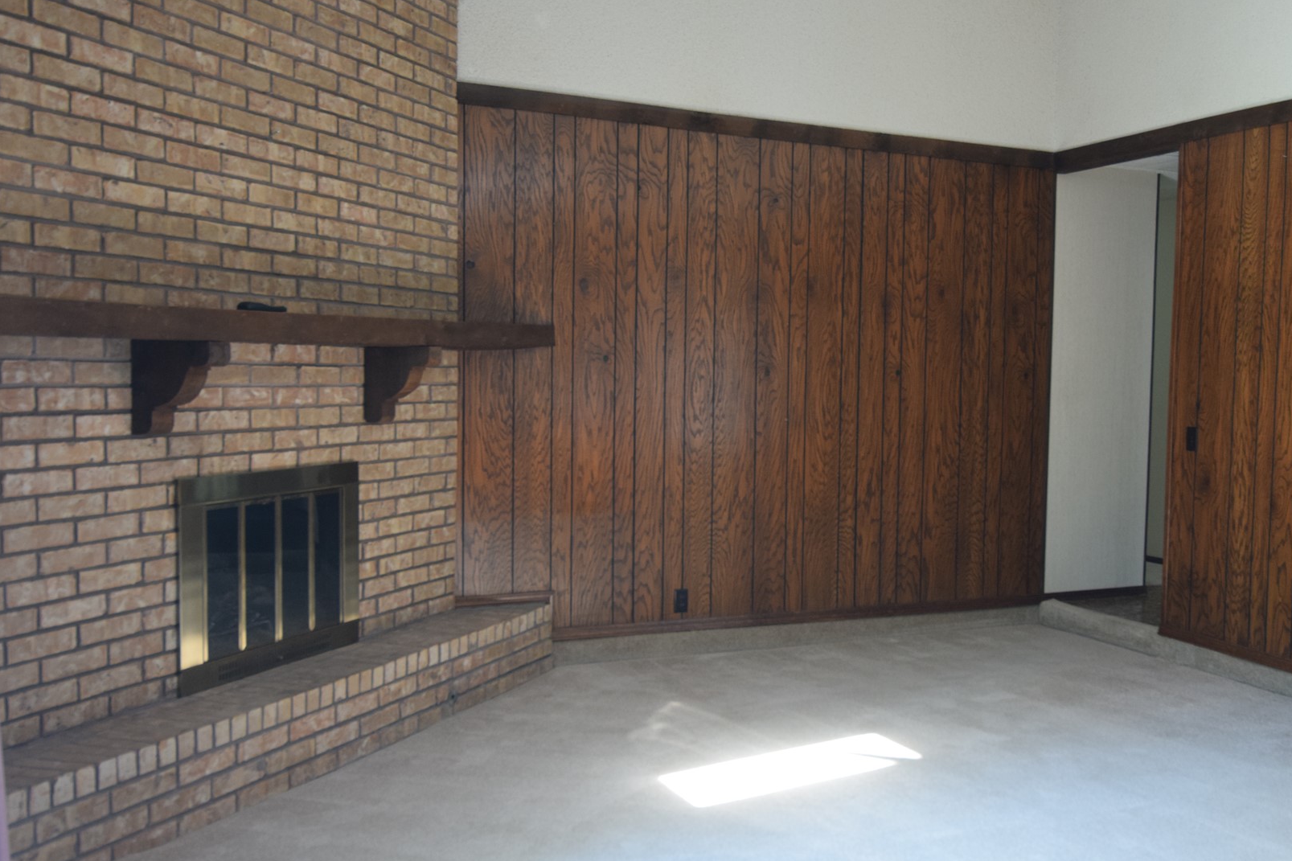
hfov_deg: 50.3
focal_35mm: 38
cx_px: 791
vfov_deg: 35.0
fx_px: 1364
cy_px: 463
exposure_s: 1/60
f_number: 2.8
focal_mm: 20
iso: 800
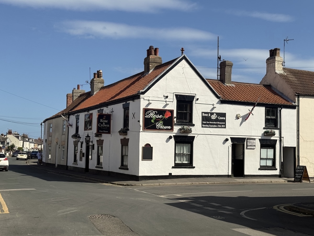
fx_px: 435
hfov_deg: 39.7
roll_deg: -2.6
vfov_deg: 30.3
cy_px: 118
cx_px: 157
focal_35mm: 48
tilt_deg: +3.7
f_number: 1.78
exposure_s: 1/7874
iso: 64
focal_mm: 6.76
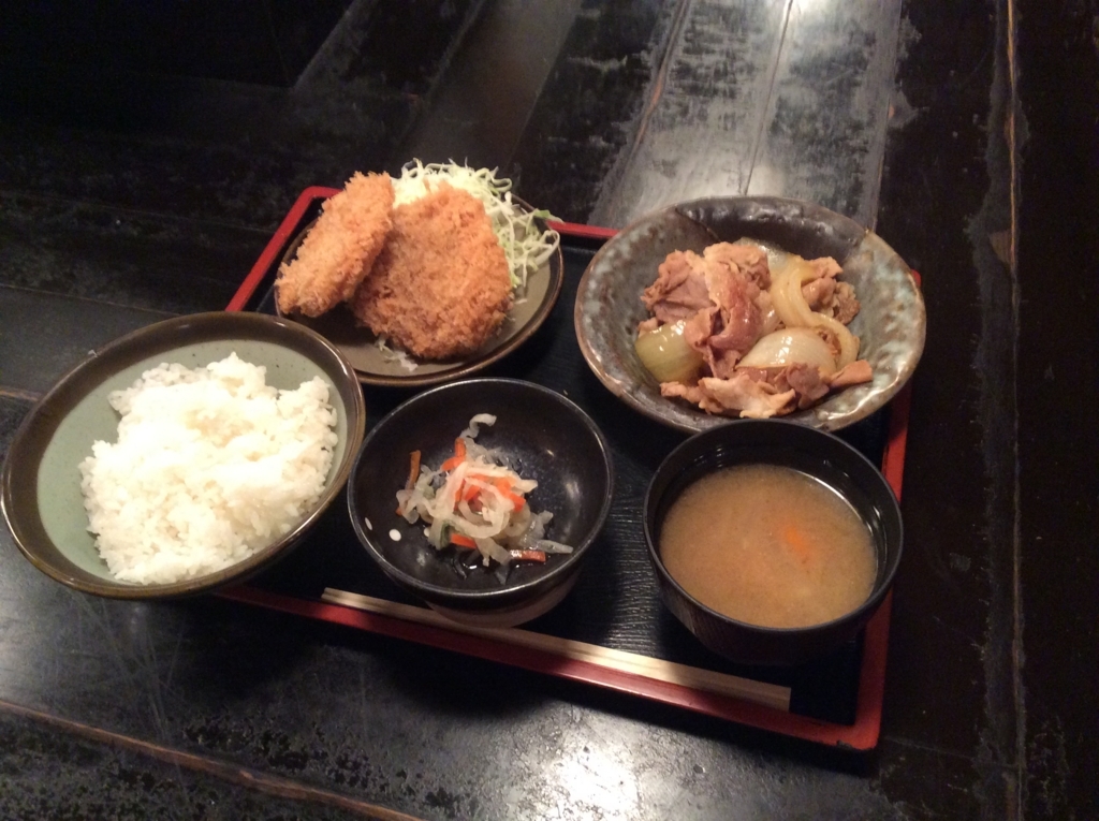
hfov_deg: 56.9
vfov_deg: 44.1
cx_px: 550
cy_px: 410
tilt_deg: -50.8
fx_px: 1015
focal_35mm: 32
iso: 250
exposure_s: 1/17
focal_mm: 3.3
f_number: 2.4
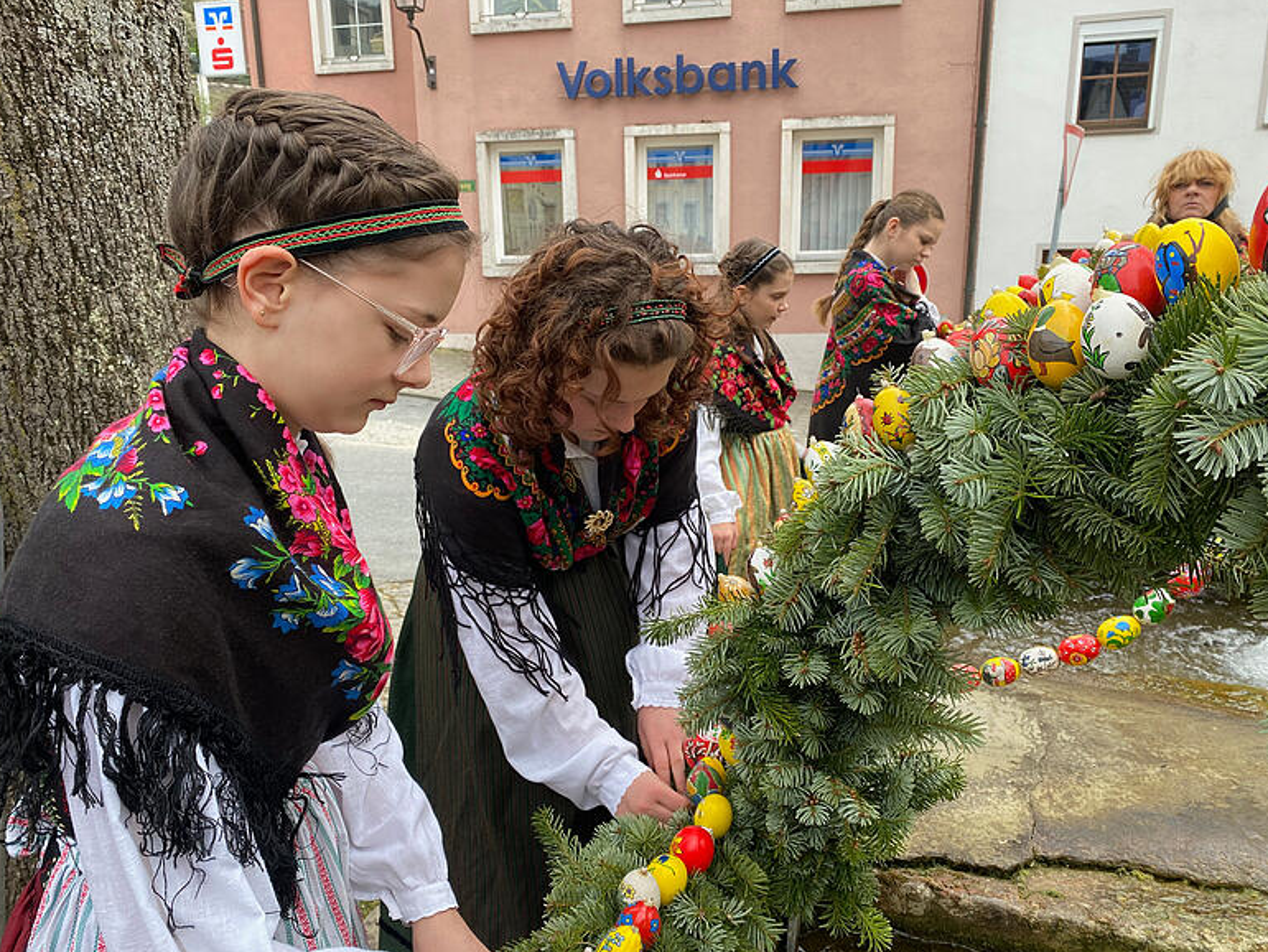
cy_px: 476
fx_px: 989
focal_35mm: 27
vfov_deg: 51.4
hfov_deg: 65.3
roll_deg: +1.1
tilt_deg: -14.3
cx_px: 621
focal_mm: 4.25
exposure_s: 1/616
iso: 32
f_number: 1.8
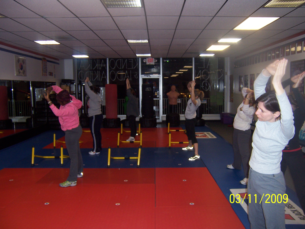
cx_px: 152
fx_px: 291
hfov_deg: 55.4
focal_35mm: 33
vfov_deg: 42.9
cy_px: 114
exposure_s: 1/60
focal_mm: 5.5
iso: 140
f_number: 2.8
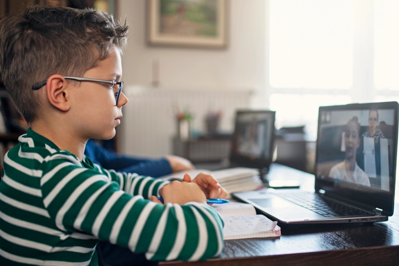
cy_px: 131
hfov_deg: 46.3
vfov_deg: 31.9
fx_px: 465
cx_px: 219
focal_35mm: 42
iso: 140
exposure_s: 1/250
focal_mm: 35
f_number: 1.4
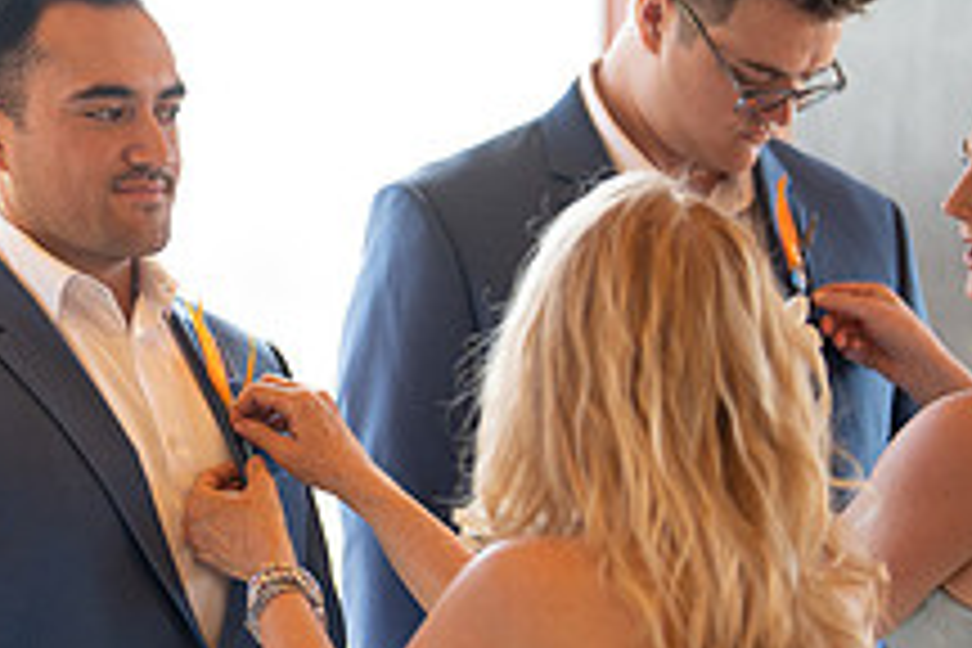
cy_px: 425
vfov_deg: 10.2
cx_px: 58
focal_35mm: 134
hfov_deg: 15.1
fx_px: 3618
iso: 400
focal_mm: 50
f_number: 1.3
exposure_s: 1/1600
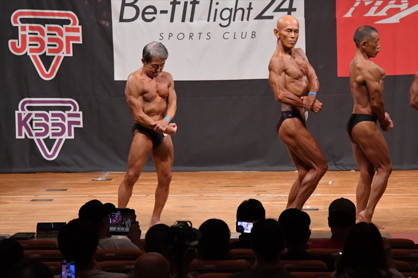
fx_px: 2518
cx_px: 209
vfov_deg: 6.3
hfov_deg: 9.5
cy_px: 139
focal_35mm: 217
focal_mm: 145
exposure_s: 1/400
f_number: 5.6
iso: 8000
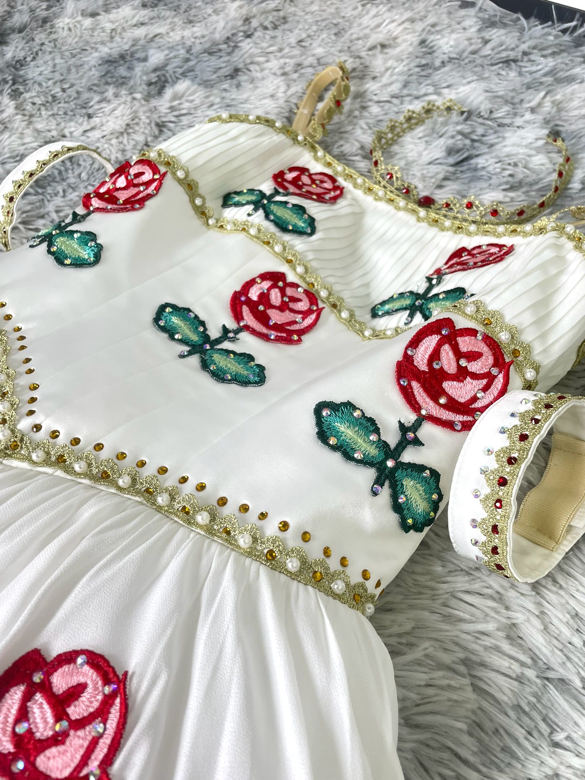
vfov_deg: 67.3
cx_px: 292
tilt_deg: -53.3
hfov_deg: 53.1
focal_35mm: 26
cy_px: 390
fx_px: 586
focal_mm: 4.2
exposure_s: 1/121
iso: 100
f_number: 1.6
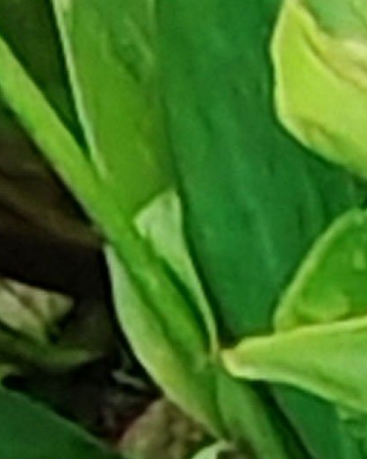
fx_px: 5380
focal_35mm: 396
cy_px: 1609
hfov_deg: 3.8
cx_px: 903
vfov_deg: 4.6
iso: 200
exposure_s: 1/100
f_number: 2.2
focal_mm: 1.96
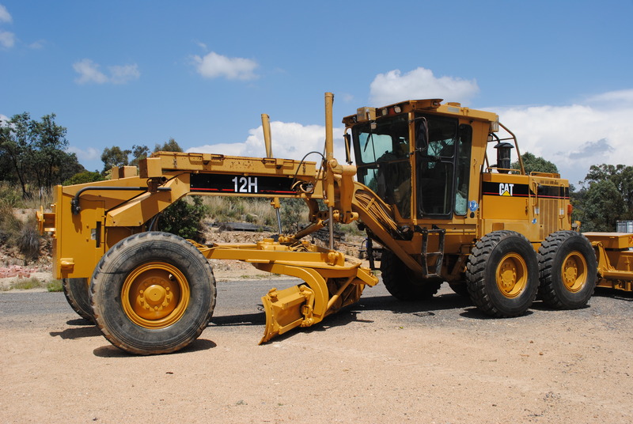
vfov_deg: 40.1
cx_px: 316
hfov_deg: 57.2
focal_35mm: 33
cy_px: 212
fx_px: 581
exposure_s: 1/320
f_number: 9
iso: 100
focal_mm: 22
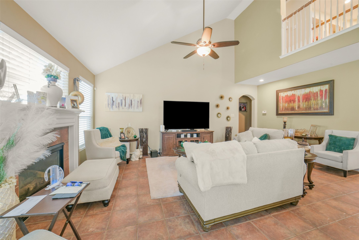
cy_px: 120
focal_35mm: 14
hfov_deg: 104.2
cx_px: 180
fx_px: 140
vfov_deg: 81.2
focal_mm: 14
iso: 500
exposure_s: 1/2.5
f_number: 11
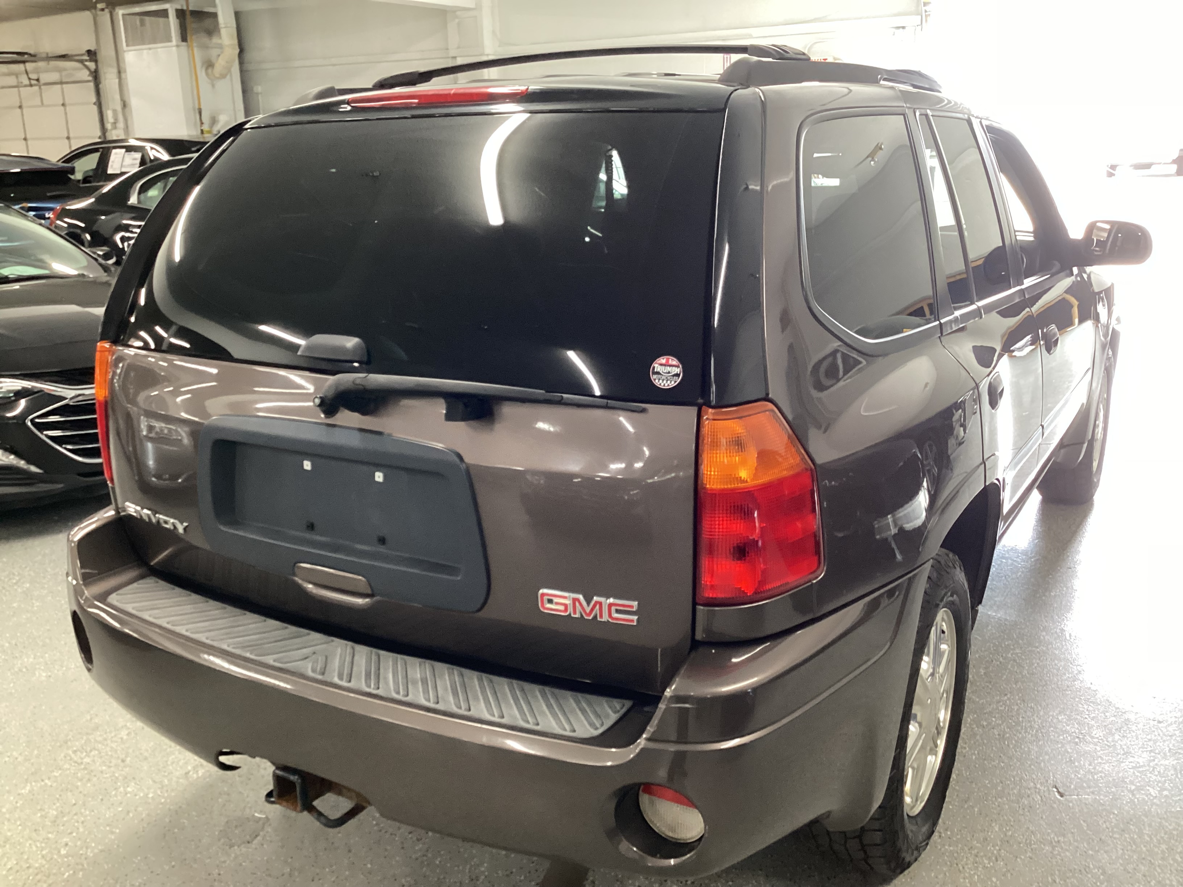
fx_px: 1059
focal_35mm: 31
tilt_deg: -17.3
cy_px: 444
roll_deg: +1.3
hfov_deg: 58.4
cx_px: 592
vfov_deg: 45.4
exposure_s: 1/50
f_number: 2.4
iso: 320
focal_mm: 3.3
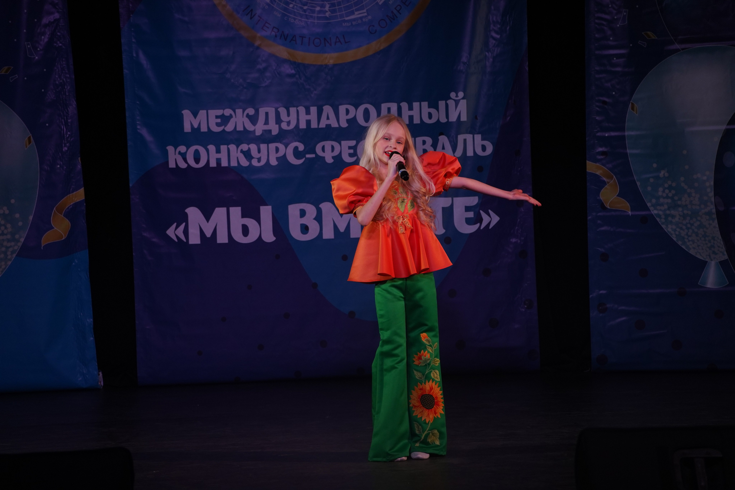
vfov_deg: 8.3
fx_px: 3369
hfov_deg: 12.5
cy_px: 245
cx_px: 368
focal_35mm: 165
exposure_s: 1/400
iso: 1600
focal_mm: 165
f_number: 5.6
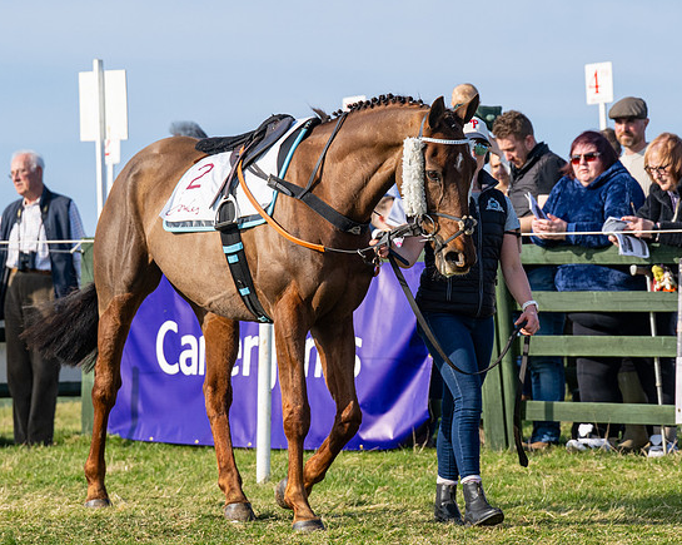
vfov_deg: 7.0
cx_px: 374
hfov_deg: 8.7
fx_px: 4477
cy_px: 199
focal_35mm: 222
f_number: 4.5
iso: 200
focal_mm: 102
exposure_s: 1/1600
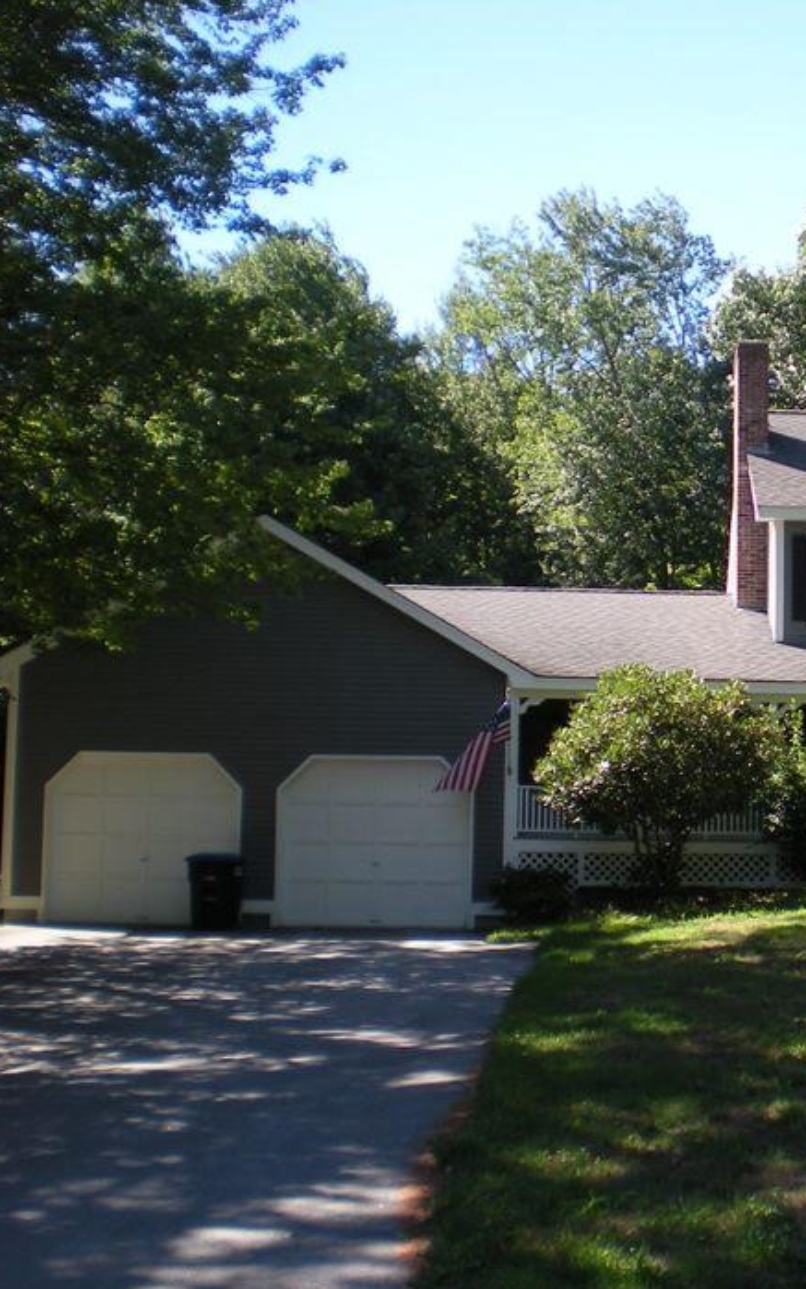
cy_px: 633
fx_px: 2073
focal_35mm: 59
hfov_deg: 20.9
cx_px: 891
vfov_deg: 34.5
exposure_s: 1/267
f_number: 3.1
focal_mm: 6.3
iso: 64
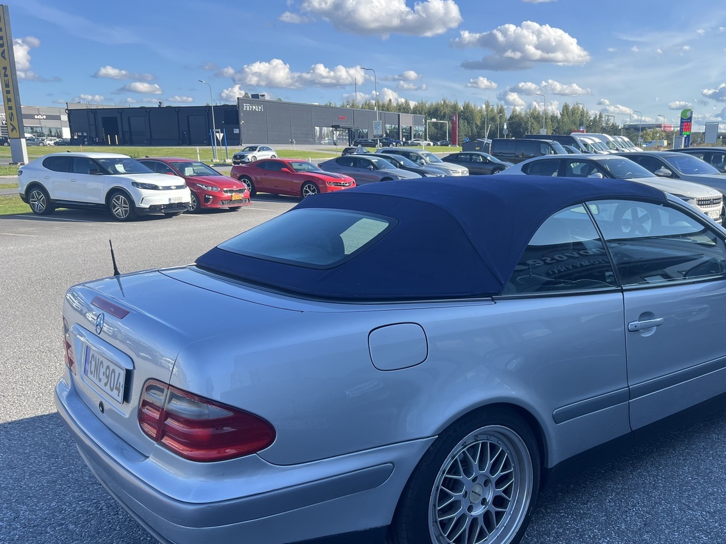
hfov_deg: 55.0
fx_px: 692
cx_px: 436
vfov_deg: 42.7
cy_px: 325
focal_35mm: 33
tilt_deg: -14.1
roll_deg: +0.6
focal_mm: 5.7
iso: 50
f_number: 1.5
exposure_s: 1/1377
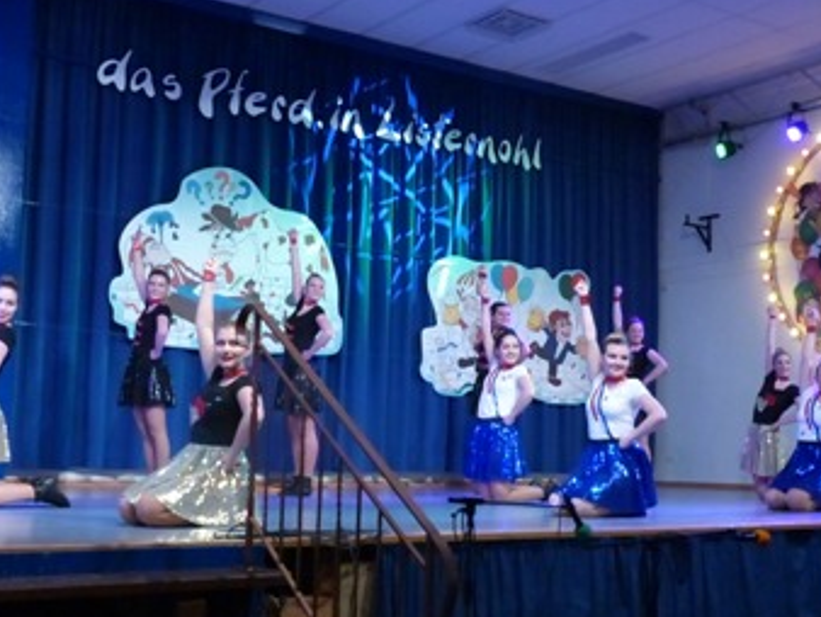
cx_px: 435
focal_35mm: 51
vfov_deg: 28.6
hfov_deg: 37.5
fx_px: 1210
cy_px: 306
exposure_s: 1/100
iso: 1600
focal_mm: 7.8
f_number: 3.5
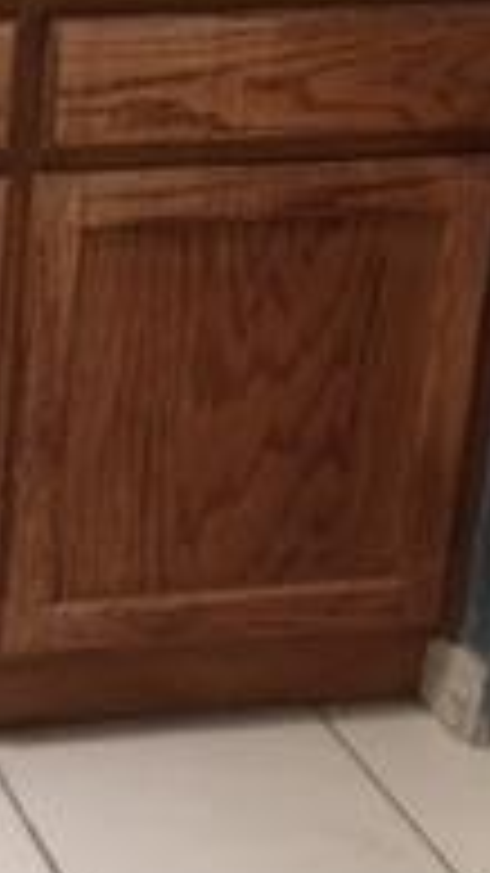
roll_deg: -0.9
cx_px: -292
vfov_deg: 20.5
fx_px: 2404
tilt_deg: -20.3
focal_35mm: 104
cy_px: 292
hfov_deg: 11.1
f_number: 2.2
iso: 100
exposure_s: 1/15
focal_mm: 4.15
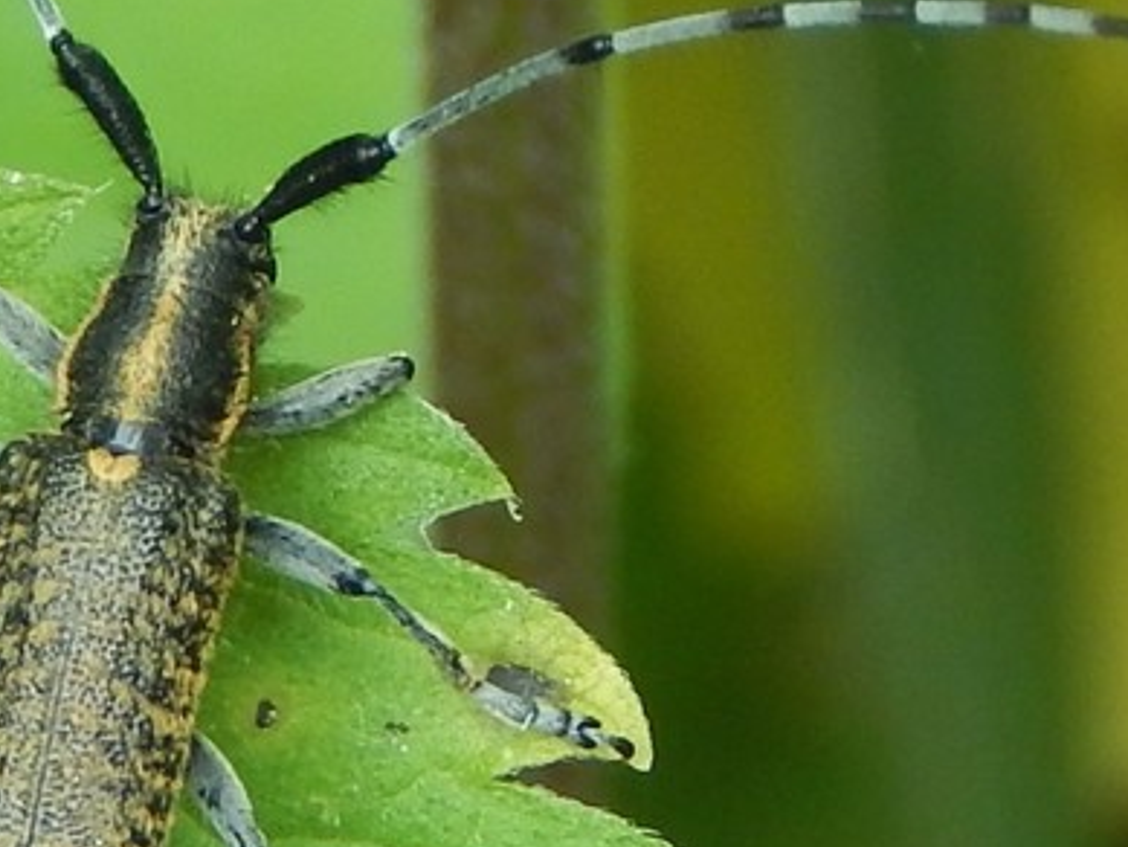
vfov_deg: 6.5
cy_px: 464
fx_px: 7432
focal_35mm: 228
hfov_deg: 8.7
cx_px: 335
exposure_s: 1/50
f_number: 4.5
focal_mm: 18.7
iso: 125
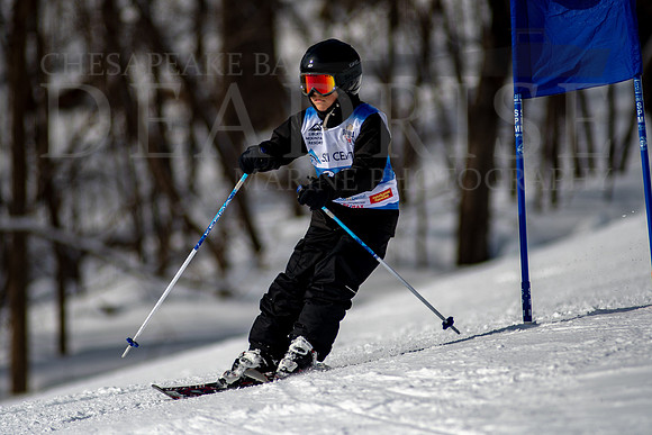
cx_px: 326
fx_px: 8152
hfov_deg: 4.6
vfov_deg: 3.1
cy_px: 218
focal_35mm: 450
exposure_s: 1/8000
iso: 100
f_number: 2.8
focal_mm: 300
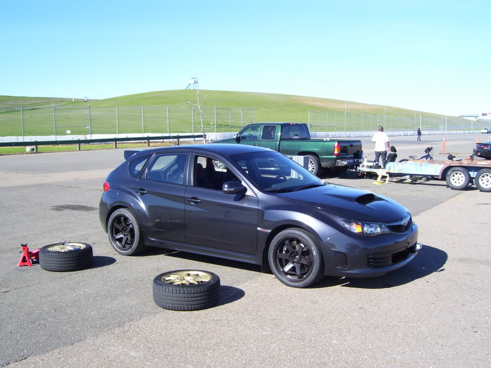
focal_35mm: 37
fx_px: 525
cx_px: 246
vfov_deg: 38.7
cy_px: 184
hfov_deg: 50.1
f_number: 4.8
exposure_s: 1/350
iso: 80
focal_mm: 6
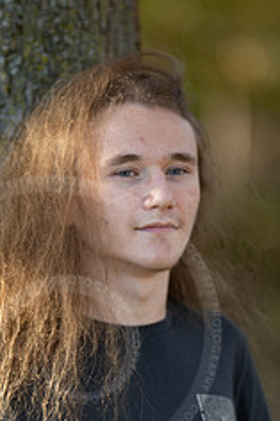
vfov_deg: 8.5
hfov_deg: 5.7
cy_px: 392
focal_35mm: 242
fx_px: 2827
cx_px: 98
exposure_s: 1/1000
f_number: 1.2
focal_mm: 85
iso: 80
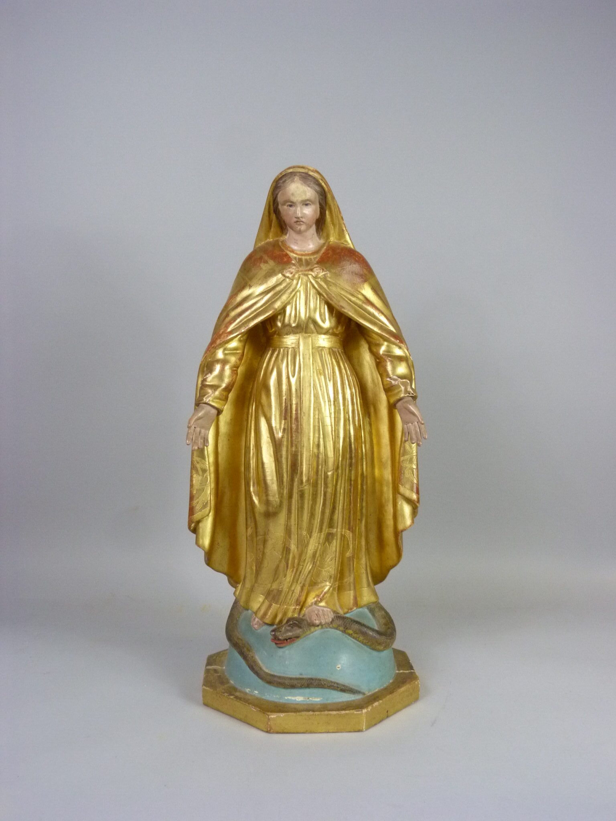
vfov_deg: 54.0
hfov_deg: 41.8
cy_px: 410
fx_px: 807
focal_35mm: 34
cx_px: 308
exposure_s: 1/50
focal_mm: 6.2
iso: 400
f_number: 3
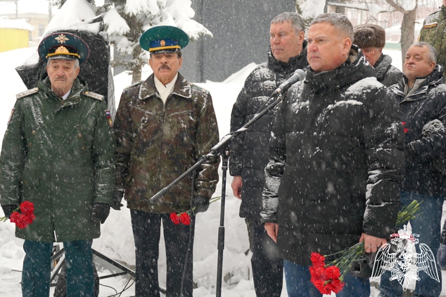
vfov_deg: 24.4
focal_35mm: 56
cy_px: 148
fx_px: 688
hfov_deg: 35.9
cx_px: 223
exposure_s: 1/160
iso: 250
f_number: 4.5
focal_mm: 37
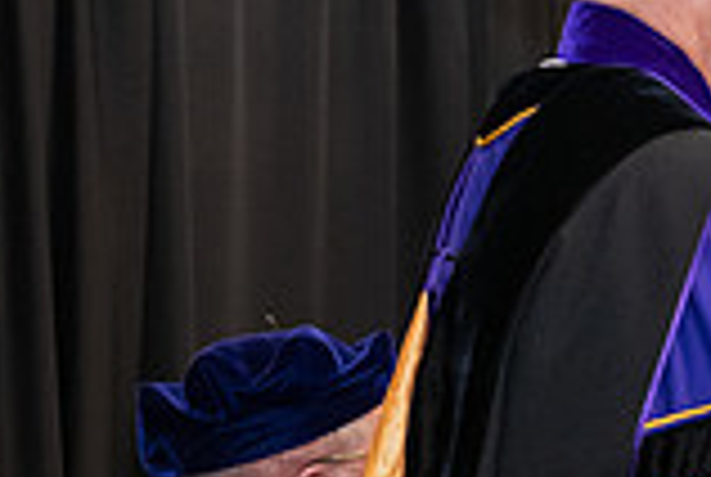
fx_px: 4492
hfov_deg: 8.9
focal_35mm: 227
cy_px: 146
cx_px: 1022
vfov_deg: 6.1
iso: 2500
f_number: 5
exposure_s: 1/125
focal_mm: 62
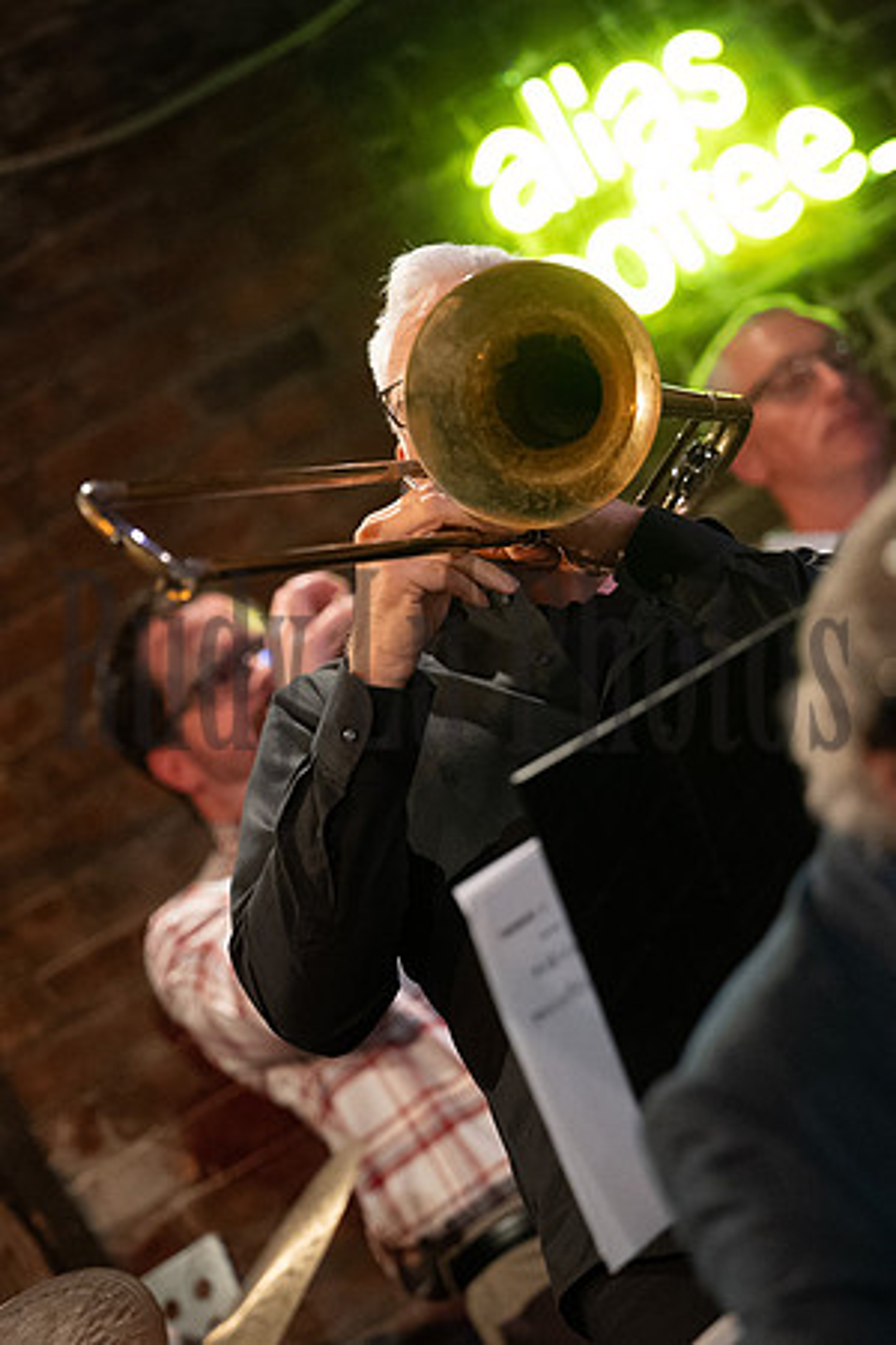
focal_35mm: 172
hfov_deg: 8.0
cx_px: 448
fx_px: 6421
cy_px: 672
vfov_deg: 11.9
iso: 5000
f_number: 2.8
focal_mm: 115
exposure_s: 1/1000
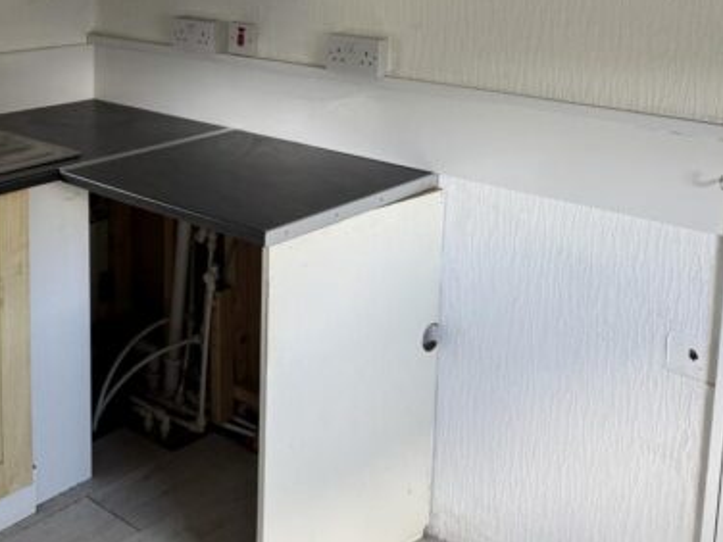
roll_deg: +0.0
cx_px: 123
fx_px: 1023
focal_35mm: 49
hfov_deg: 37.2
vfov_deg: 28.5
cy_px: 52
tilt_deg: -8.1
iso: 100
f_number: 1.78
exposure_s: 1/121
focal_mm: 6.76
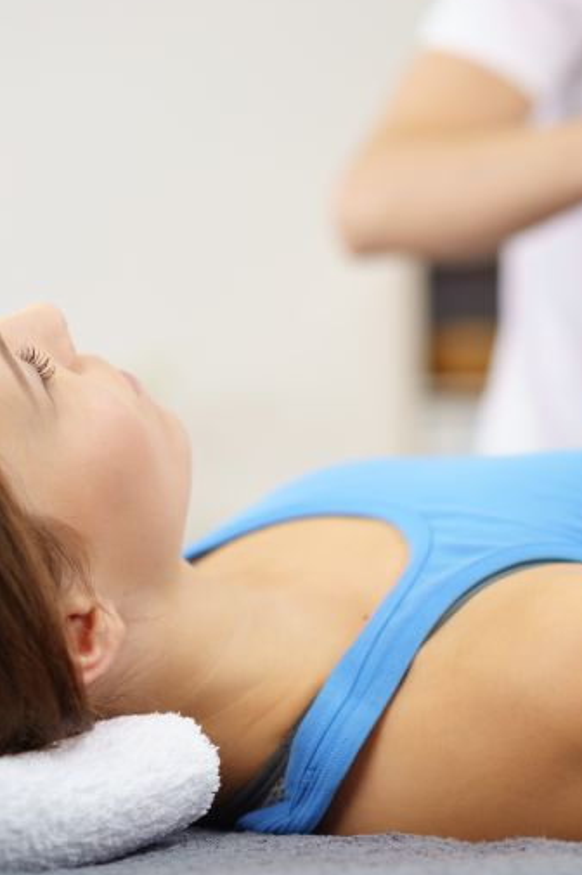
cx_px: 365
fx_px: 2647
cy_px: 415
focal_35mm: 109
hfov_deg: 12.5
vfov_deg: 18.8
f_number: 2.2
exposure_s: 1/160
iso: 100
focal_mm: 55
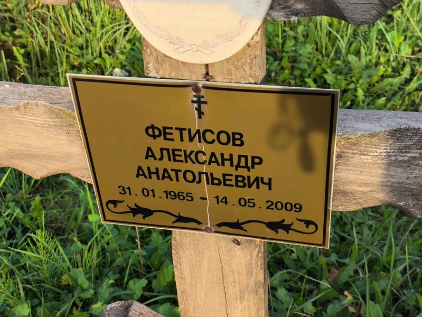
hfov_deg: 38.2
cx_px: 211
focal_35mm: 50
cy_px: 158
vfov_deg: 29.1
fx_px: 610
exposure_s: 1/438
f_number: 1.7
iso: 50
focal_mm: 4.71
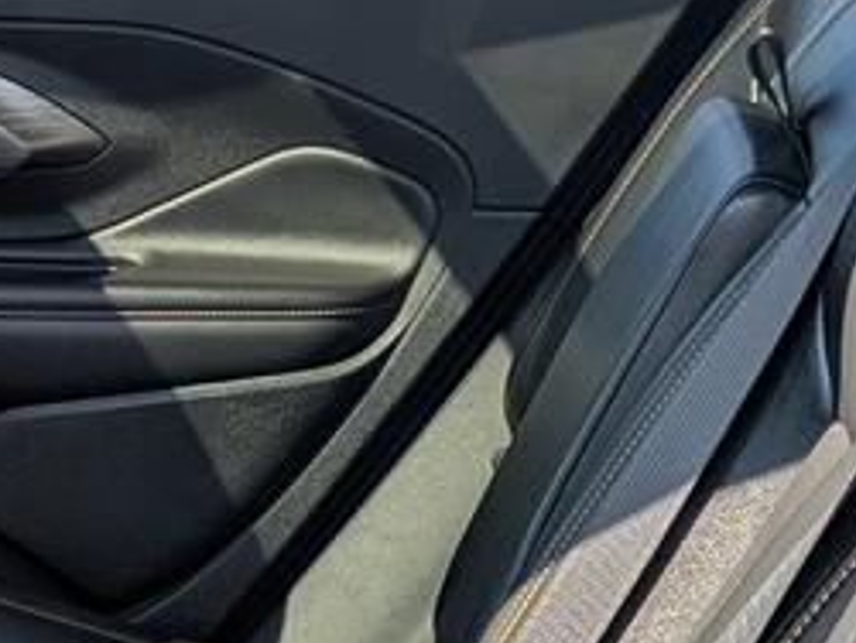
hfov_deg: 14.3
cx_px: -461
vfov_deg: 11.5
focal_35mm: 128
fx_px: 3168
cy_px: 677
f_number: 1.89
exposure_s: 1/846
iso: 43
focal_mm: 5.43
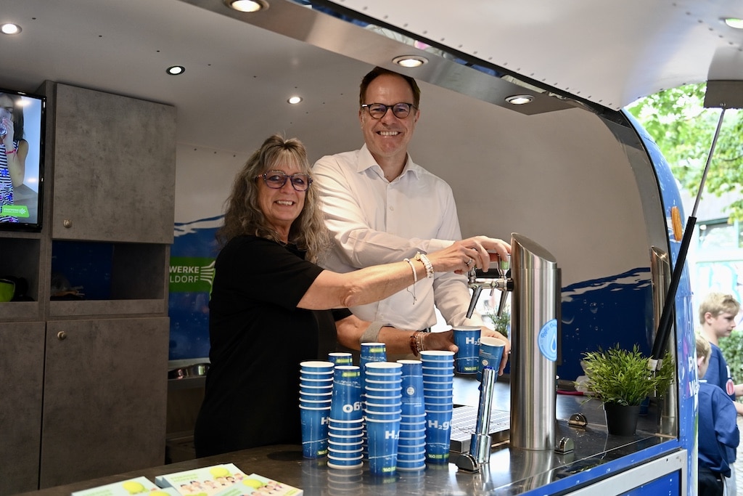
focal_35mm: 36
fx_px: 743
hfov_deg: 53.1
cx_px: 372
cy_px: 248
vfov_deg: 36.9
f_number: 2.8
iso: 1000
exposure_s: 1/200
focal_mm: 36
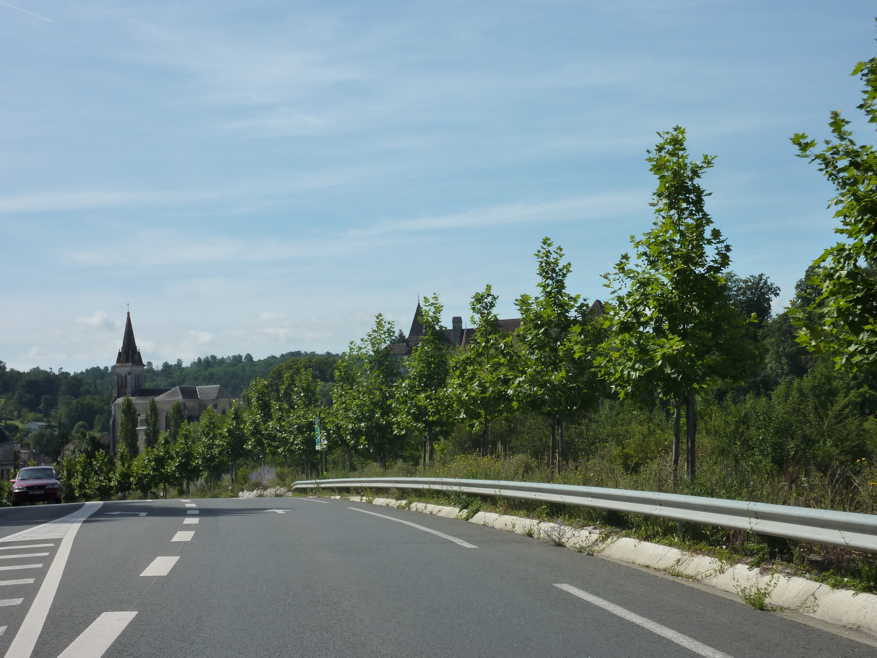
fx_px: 1596
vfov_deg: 23.3
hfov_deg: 30.7
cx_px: 438
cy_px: 329
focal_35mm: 63
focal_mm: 10.3
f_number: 5.6
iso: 125
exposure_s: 1/500
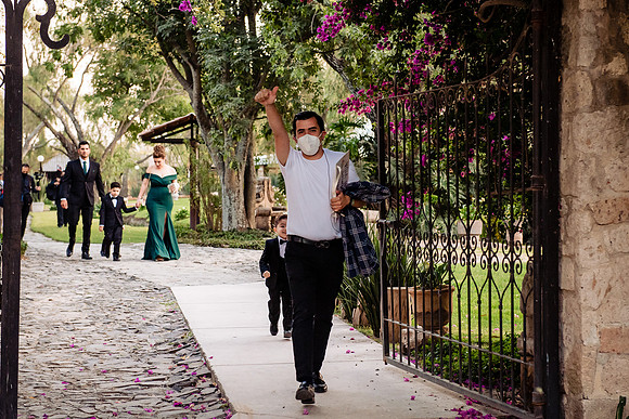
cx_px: 312
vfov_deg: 16.7
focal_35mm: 82
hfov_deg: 24.8
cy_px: 193
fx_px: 1430
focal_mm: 70
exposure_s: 1/200
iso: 1600
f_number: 5
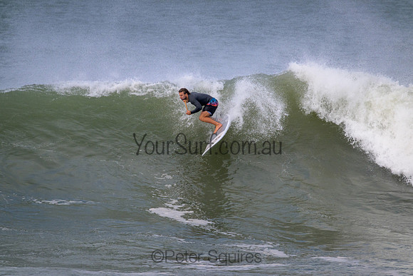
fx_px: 9179
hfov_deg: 2.6
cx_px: 206
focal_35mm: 800
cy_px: 138
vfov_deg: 1.7
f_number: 11
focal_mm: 800
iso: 1100
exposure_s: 1/2000
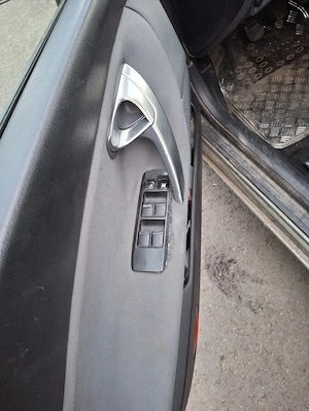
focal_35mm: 25
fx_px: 298
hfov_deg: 54.9
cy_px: 206
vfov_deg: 69.4
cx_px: 154
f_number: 1.8
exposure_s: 1/50
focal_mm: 4.69
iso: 160
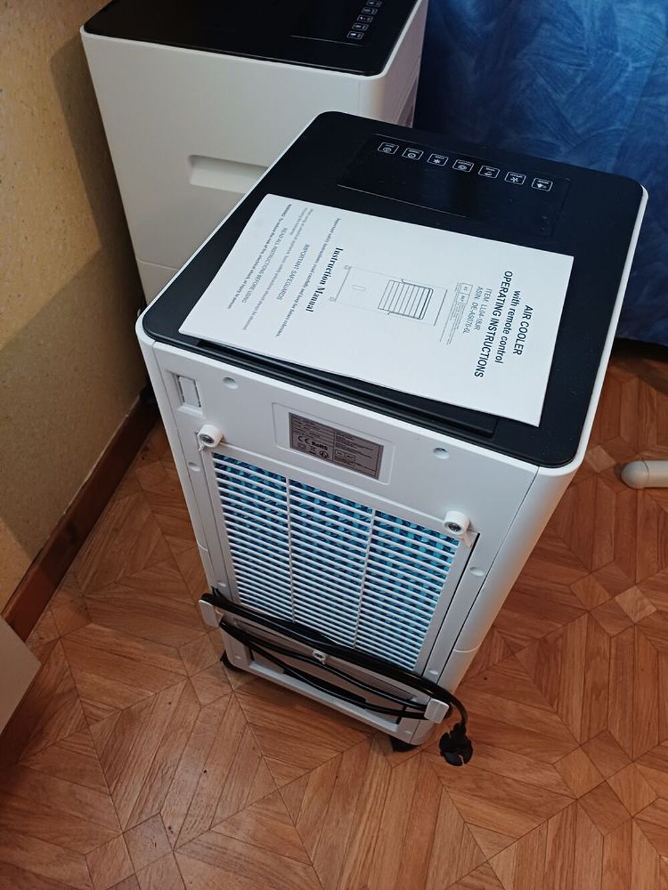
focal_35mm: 25
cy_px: 445
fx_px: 643
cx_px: 334
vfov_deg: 69.4
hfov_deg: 54.9
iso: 320
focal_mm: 4.65
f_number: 1.8
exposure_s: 1/33.3
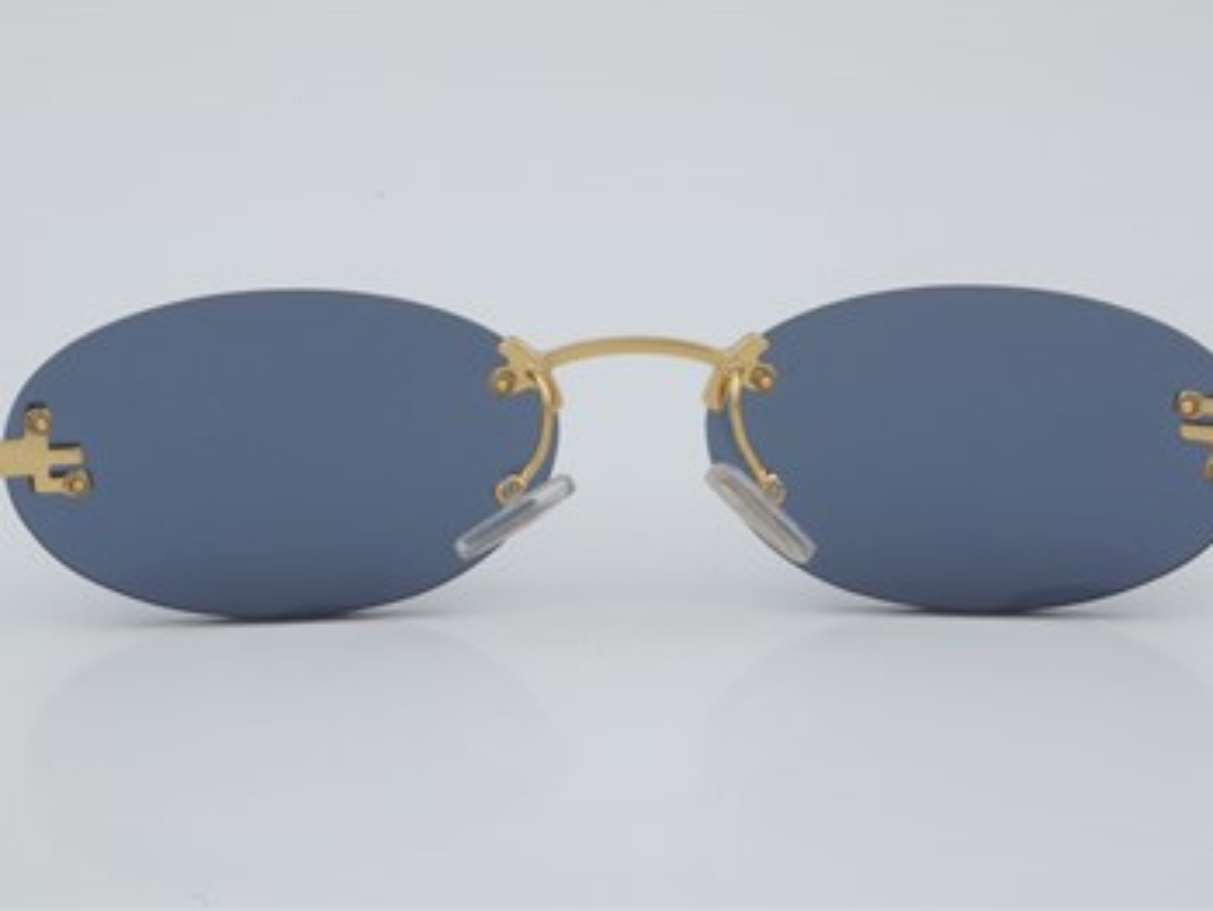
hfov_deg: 21.6
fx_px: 3175
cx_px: 634
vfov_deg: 16.3
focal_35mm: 91
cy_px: 454
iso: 100
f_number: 32
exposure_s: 1/3
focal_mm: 55
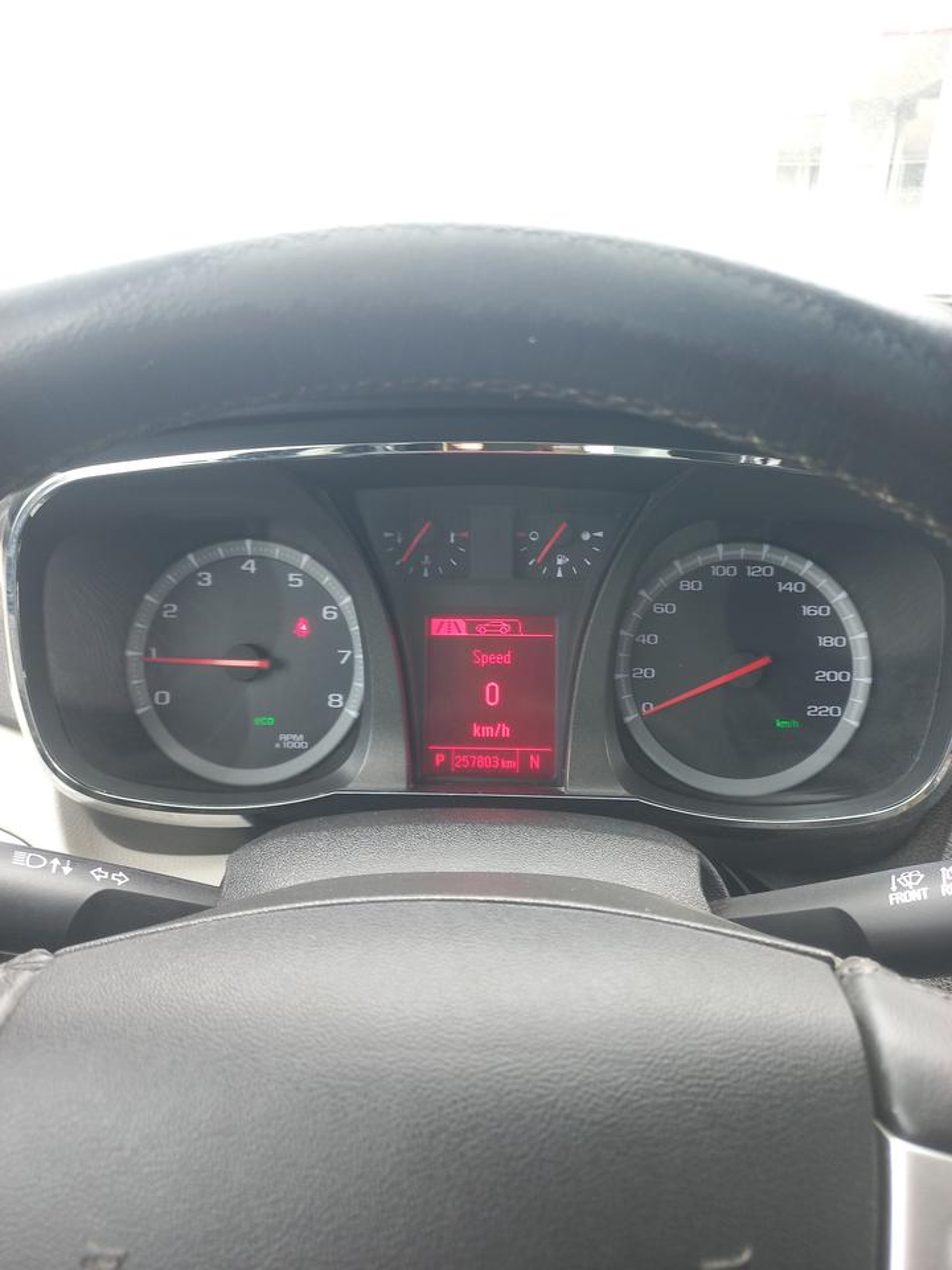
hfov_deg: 54.9
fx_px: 917
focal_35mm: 25
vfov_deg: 69.4
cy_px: 635
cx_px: 476
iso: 50
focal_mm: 4.6
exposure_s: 1/50
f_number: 1.8
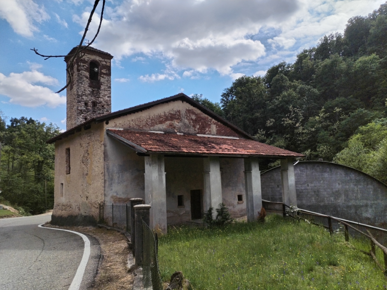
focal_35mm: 29
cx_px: 194
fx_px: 324
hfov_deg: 61.7
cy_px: 145
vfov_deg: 48.2
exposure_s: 1/2605
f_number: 1.8
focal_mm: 4.75
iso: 100
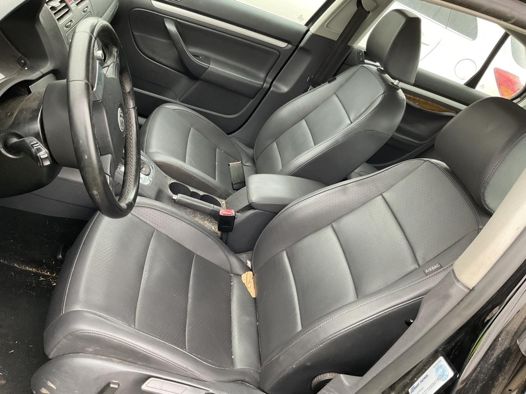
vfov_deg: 48.2
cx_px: 263
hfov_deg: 61.7
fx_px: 441
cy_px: 197
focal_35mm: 29
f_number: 1.8
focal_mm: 3
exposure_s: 1/60
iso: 125
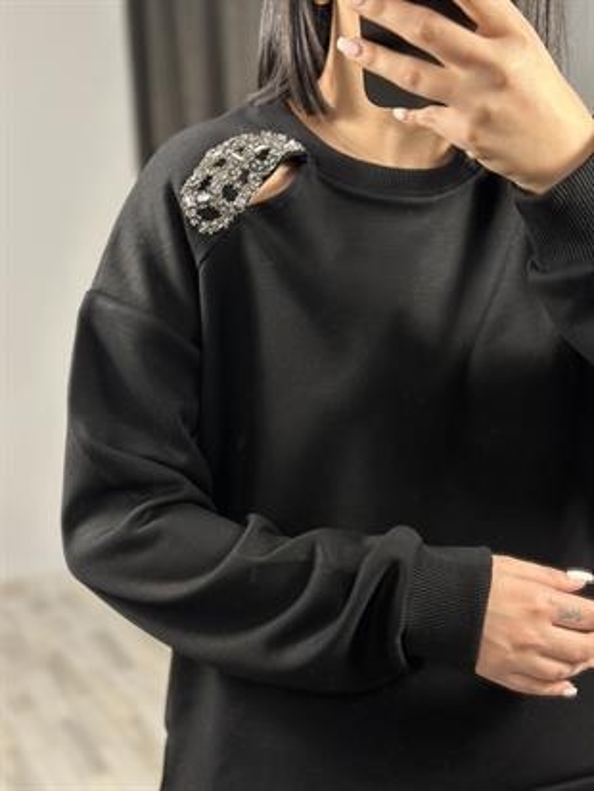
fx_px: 1098
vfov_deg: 39.6
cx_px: 297
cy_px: 396
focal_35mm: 48
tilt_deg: -35.5
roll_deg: +3.2
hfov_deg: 30.3
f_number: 1.78
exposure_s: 1/50
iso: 320
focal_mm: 6.86
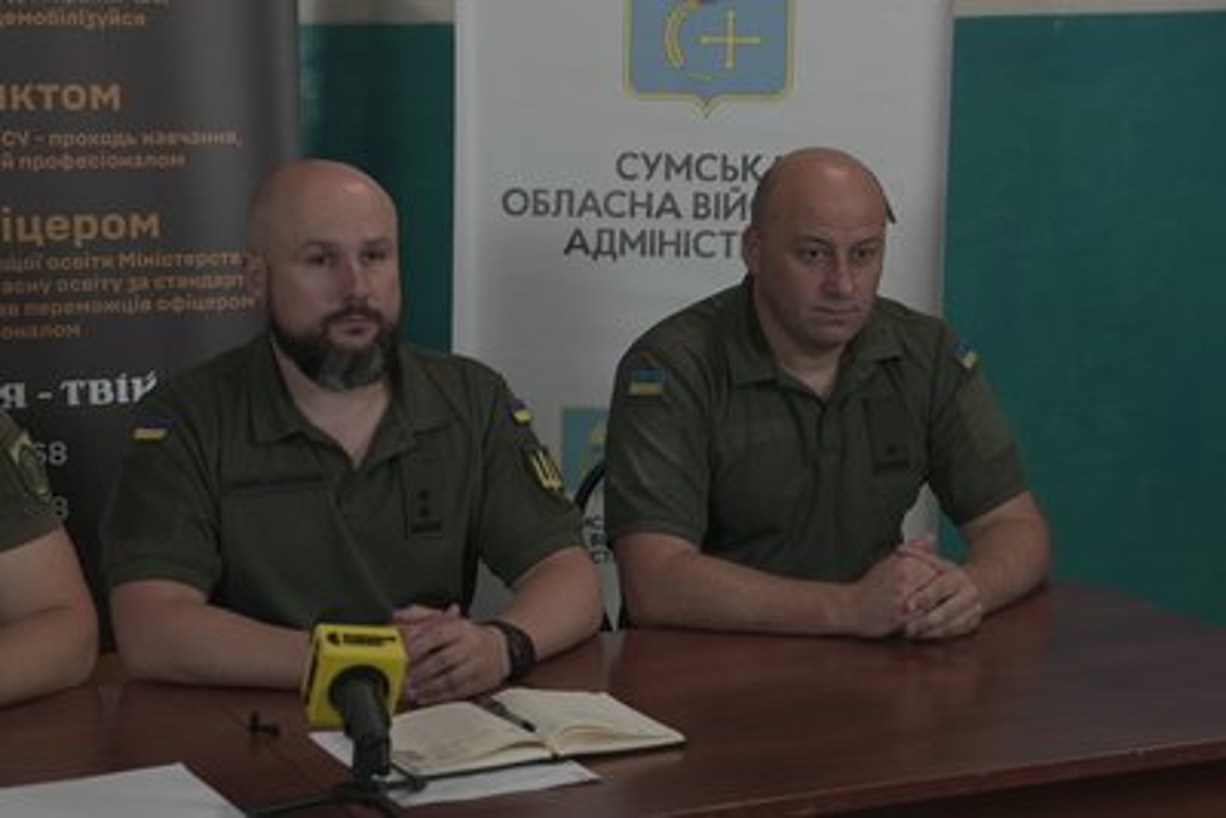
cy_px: 409
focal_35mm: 79
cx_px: 613
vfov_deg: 17.3
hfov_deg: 25.7
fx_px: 2691
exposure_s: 1/50
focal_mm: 53
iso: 800
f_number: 3.5
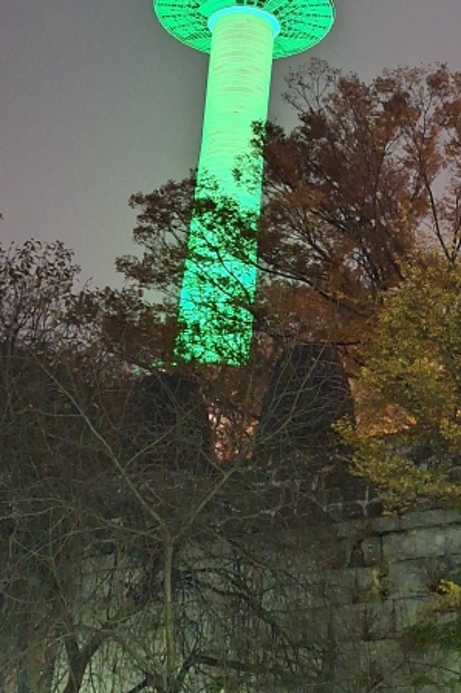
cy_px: 4
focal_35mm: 57
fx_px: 1096
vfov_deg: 32.4
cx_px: 478
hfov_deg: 22.7
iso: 1600
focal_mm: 5.54
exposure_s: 1/9
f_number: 1.8
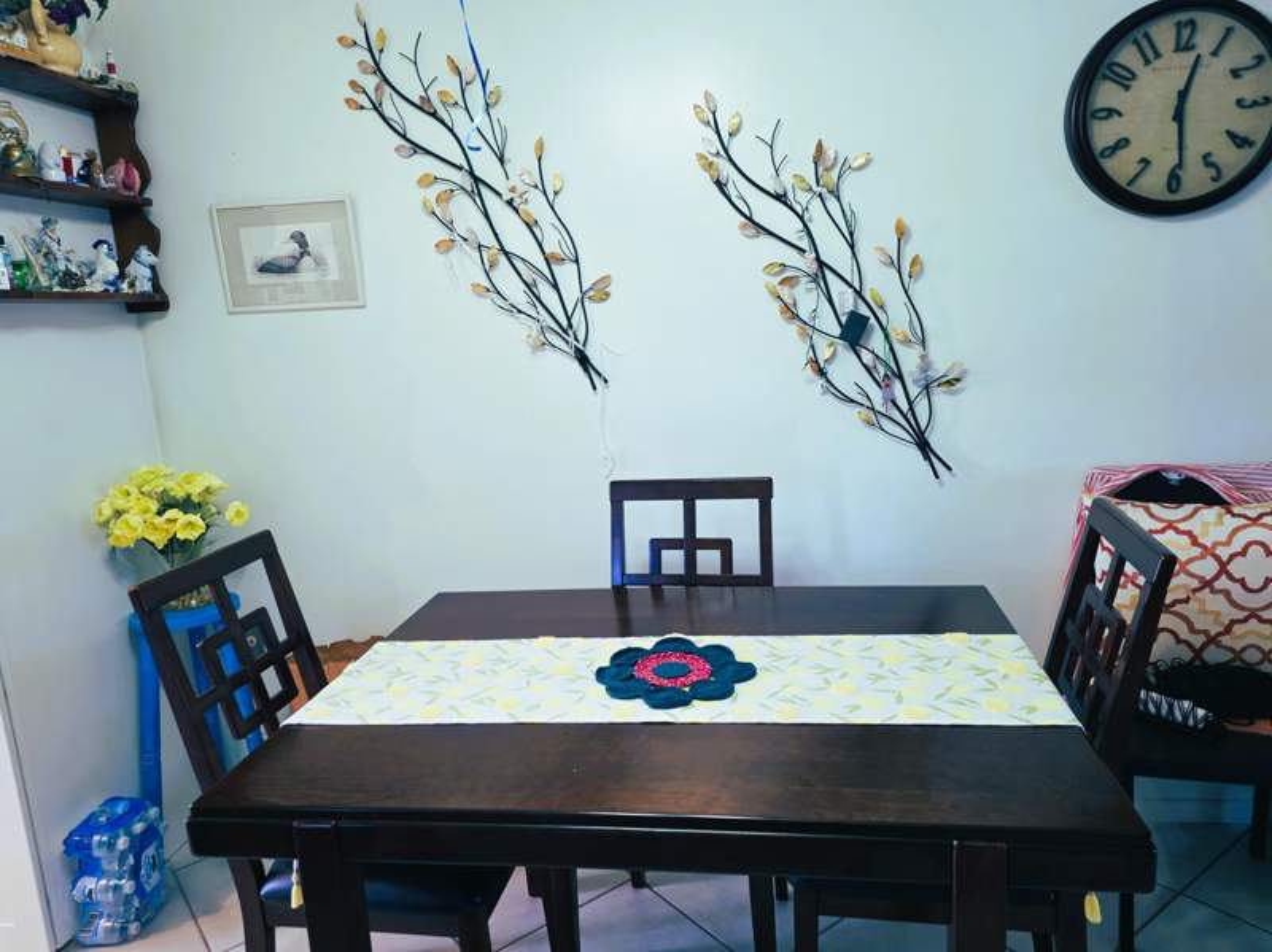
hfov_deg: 74.0
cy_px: 476
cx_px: 636
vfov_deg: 58.8
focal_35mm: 23
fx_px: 845
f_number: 1.7
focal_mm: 6.25
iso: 320
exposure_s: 1/120
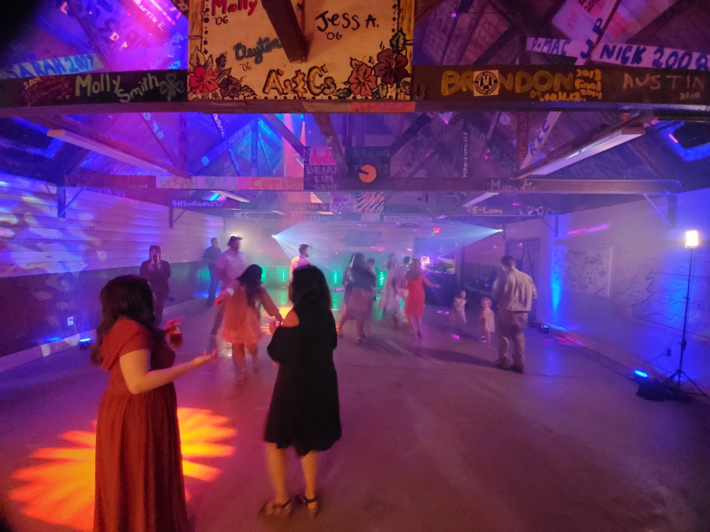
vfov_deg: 89.9
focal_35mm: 13
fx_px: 267
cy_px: 266
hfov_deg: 106.2
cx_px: 355
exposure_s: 1/9
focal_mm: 1.8
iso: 1600
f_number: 2.2
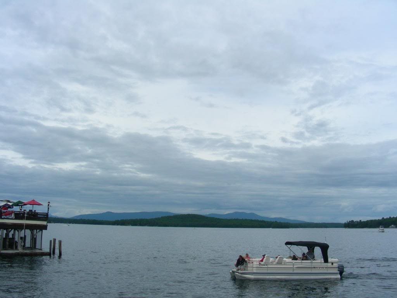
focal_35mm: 38
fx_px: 436
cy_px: 149
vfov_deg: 37.7
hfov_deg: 49.0
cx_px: 198
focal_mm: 6.3
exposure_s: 1/460
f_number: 5.6
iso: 50
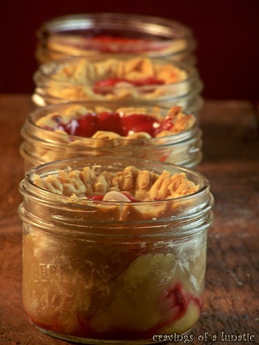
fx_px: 3362
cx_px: 130
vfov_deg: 5.9
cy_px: 172
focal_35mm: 337
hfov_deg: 4.4
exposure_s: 1/30
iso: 80
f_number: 3.6
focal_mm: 55.9
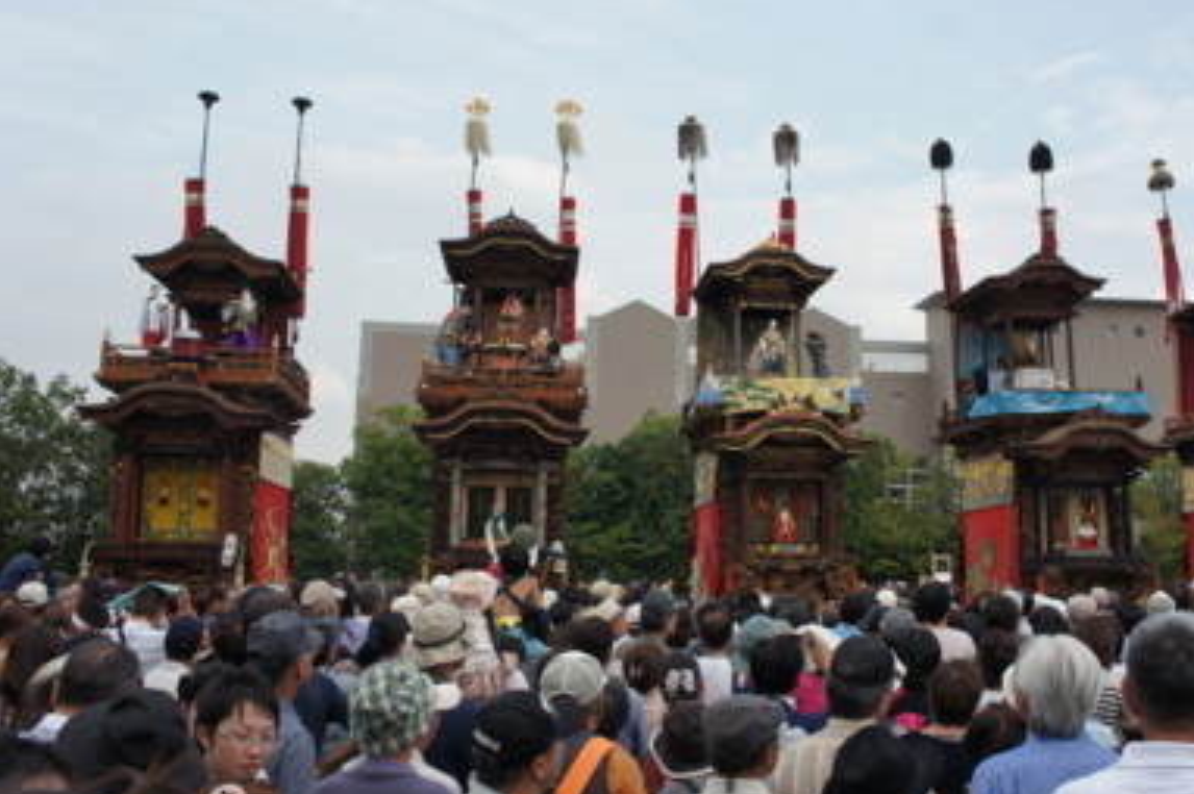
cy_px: 380
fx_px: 1345
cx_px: 700
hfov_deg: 47.7
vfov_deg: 32.9
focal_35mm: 41
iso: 200
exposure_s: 1/160
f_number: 8
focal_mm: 23
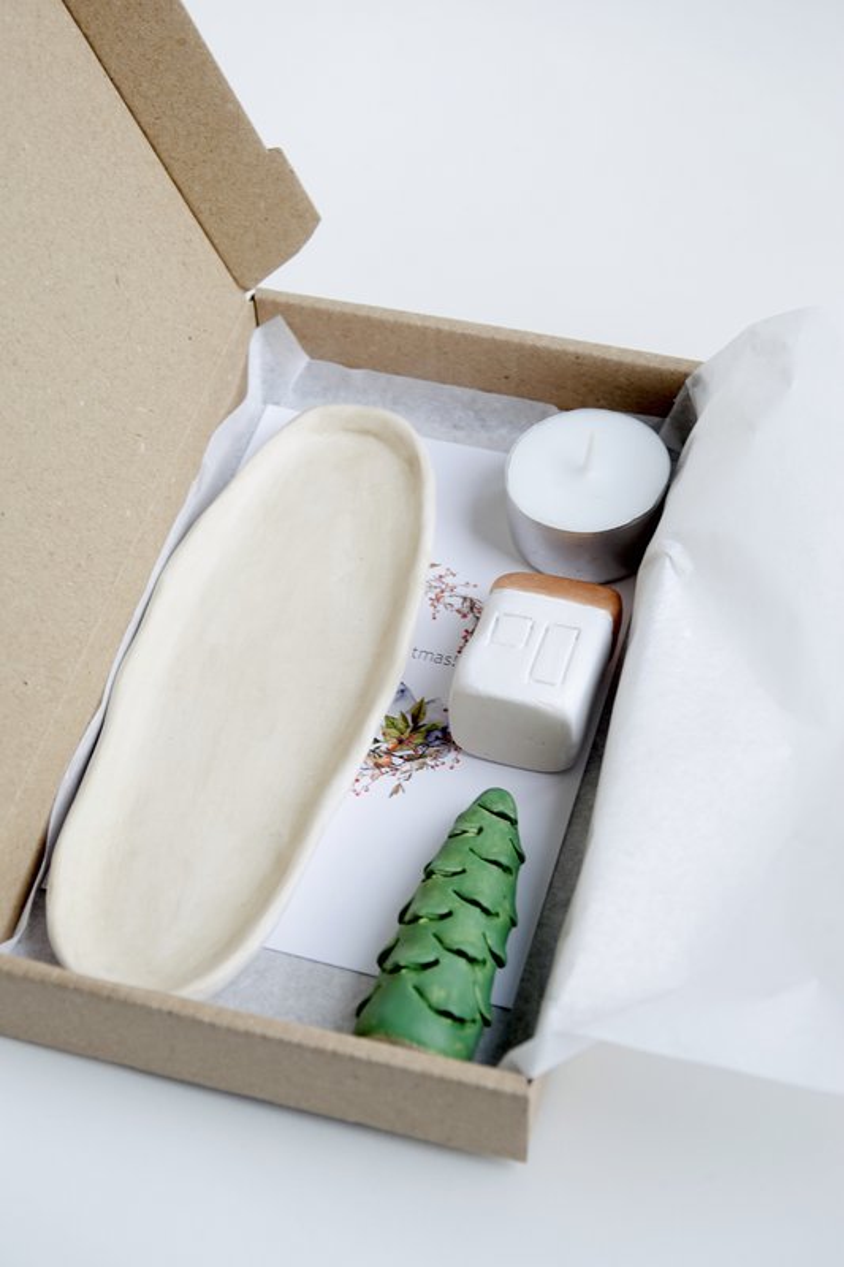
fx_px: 2040
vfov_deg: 34.5
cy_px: 634
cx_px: 422
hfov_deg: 23.4
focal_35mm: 58
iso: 200
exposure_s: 1/25
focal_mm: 21.32
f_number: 3.5
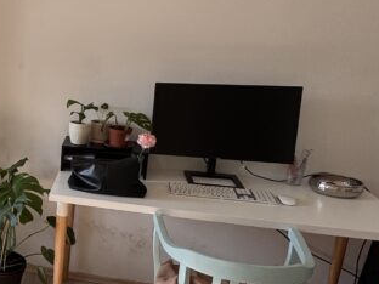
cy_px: 149
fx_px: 504
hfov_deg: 34.4
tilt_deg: -15.7
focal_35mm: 46
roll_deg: +0.7
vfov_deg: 31.5
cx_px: -57
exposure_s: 1/99
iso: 50
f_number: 2.2
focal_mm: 2.22
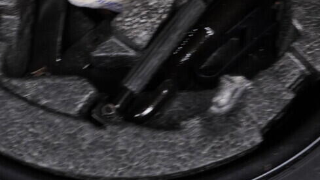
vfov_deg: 10.8
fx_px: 942
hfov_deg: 19.3
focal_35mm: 111
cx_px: 199
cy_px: -22
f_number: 2.8
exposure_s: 1/40
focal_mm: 24
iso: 400
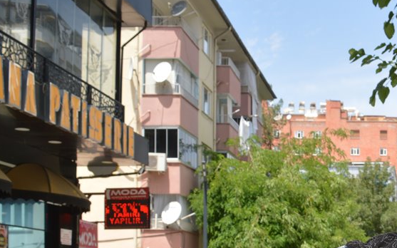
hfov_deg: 25.8
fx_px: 811
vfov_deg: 16.7
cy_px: 286
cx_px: 415
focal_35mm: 75
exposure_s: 1/200
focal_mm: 20
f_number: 6.3
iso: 100
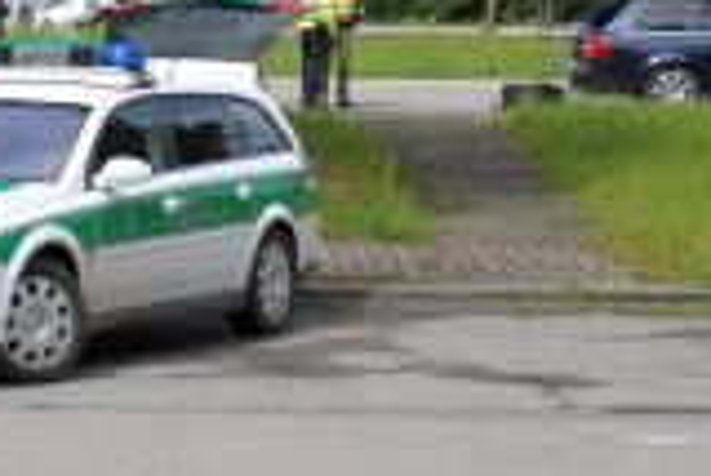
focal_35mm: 144
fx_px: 2847
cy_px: -58
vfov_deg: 9.4
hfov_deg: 13.9
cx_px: -62
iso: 100
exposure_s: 1/250
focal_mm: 24
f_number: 8
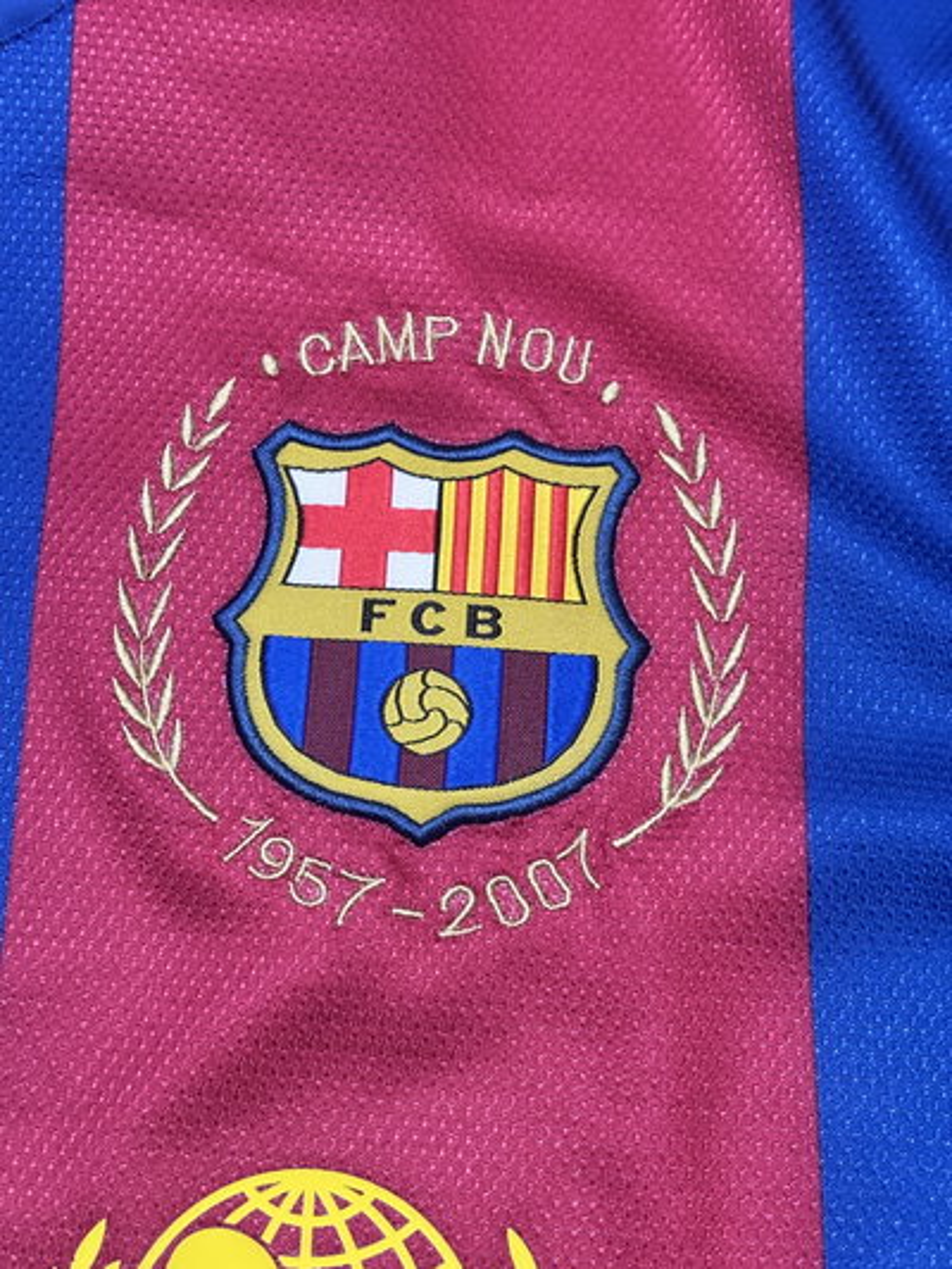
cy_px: 634
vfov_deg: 36.8
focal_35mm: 52
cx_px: 476
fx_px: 1906
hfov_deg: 28.0
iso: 250
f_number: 1.6
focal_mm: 5.96
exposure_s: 1/33
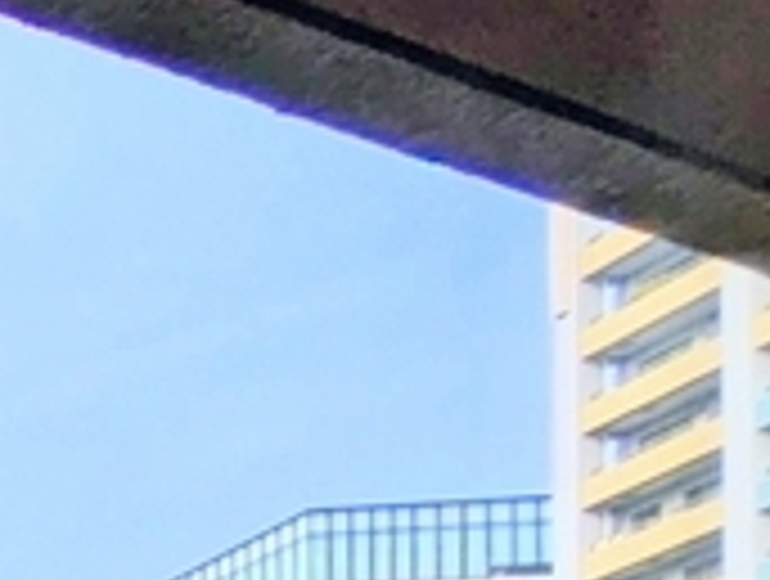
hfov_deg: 10.9
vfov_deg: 12.0
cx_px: -1653
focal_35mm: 98
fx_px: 2185
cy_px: 1423
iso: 49
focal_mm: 1.83
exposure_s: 1/837
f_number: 2.2
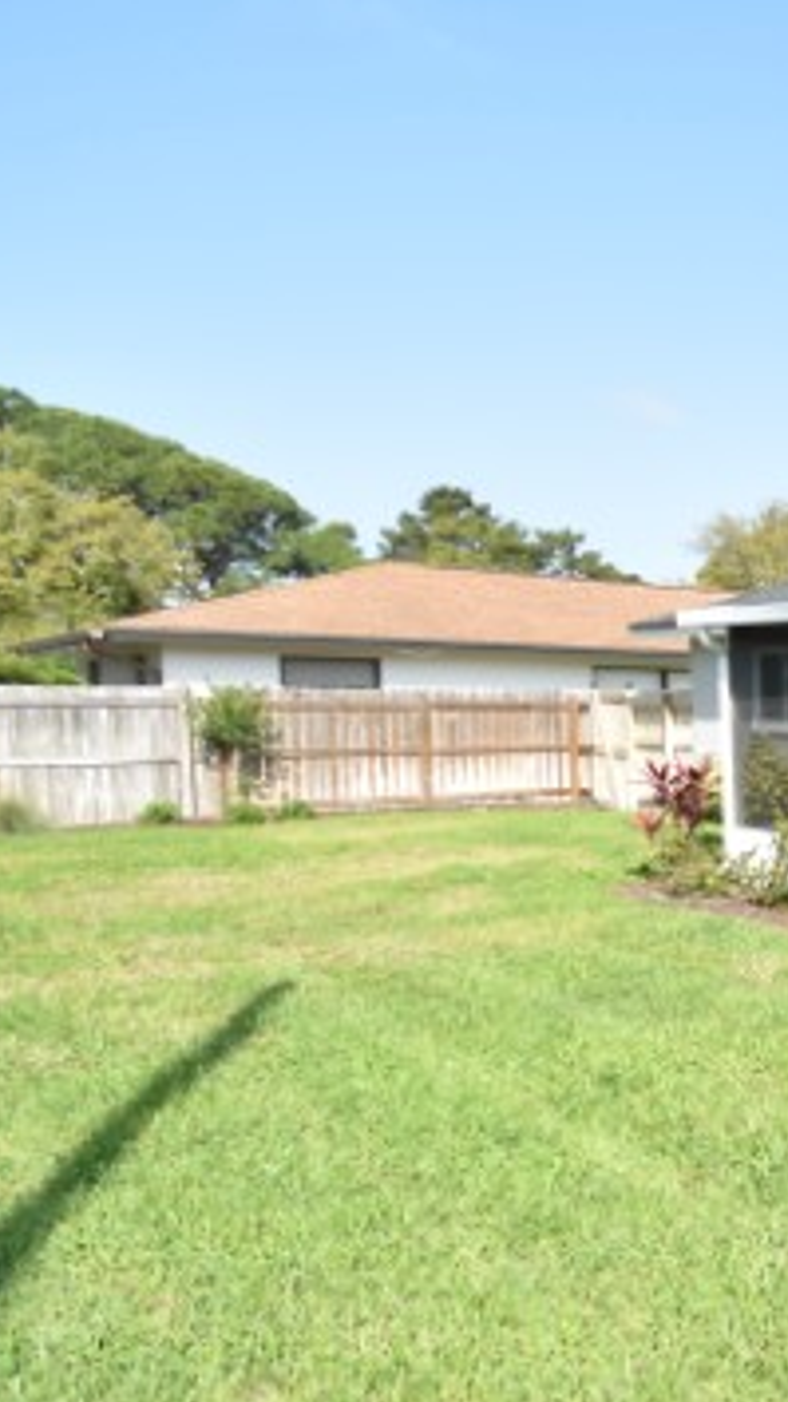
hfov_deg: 25.2
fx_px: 1189
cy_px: 788
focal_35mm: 32
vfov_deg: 60.8
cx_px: 1247
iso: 800
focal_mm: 10
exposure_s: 1/4000
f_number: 3.5
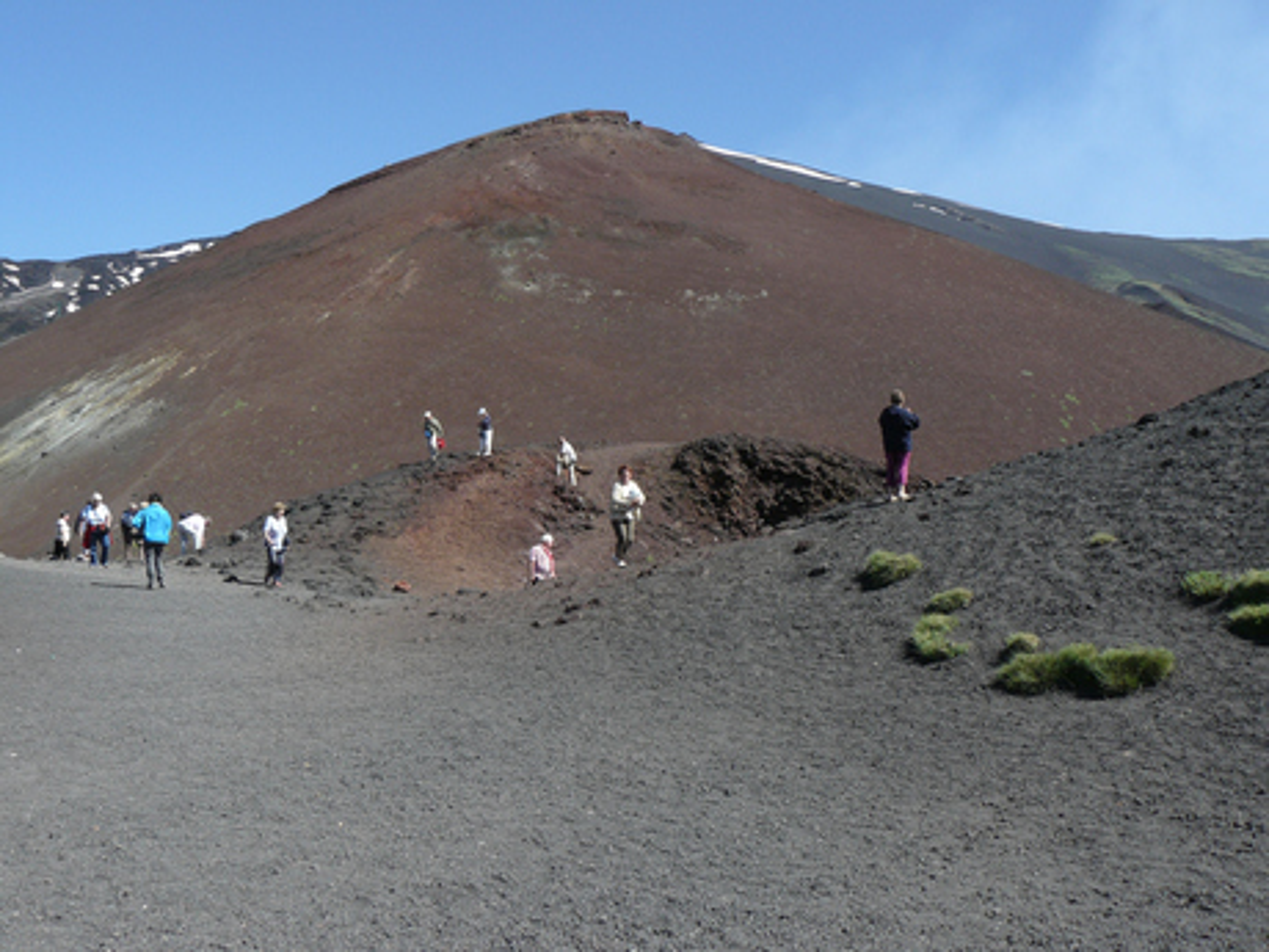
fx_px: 1320
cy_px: 476
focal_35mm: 36
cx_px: 634
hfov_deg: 51.4
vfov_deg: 39.7
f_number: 5.6
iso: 100
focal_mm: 6
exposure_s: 1/320
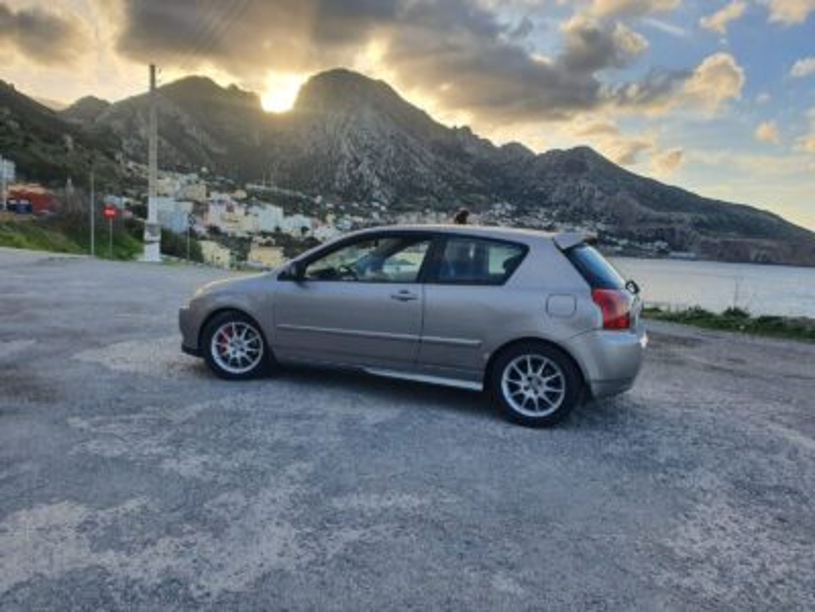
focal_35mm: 26
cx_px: 408
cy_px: 306
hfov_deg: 67.3
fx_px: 612
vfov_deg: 53.1
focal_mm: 4.32
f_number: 2.4
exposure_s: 1/608
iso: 50
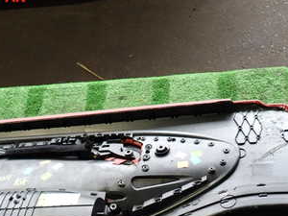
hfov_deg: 38.2
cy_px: 200
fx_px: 416
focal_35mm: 50
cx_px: 139
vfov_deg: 27.9
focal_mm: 4.5
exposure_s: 1/50
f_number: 2
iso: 200
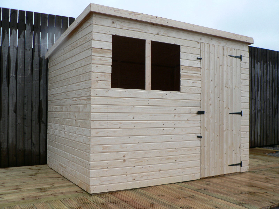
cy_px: 104
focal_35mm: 36
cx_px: 140
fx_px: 290
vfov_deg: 39.7
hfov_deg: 51.4
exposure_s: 1/60
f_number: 2.8
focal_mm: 6
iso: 80
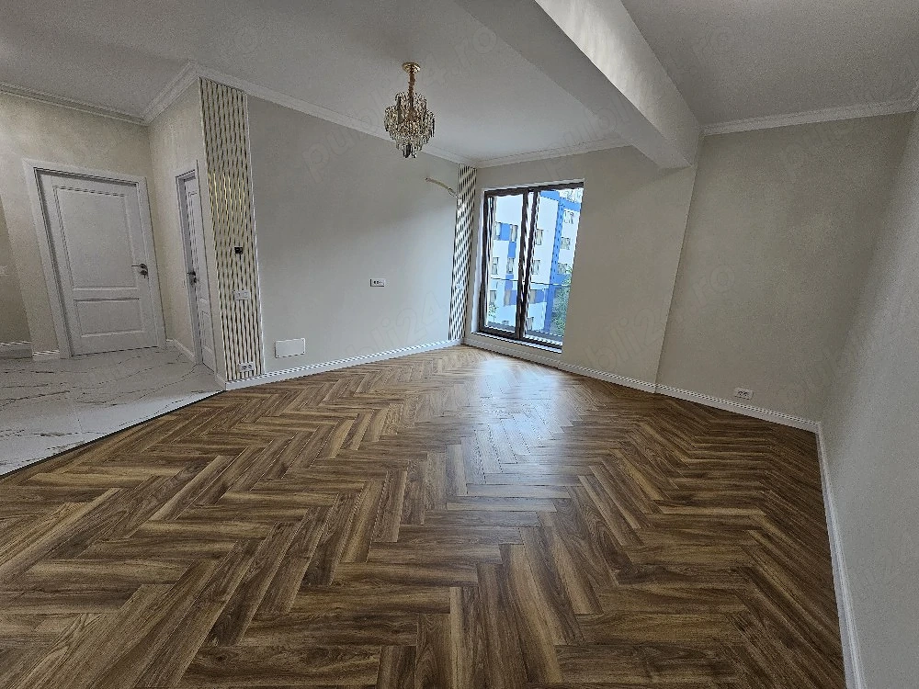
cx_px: 460
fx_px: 345
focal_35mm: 13
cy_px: 344
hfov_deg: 106.2
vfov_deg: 89.9
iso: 64
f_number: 2.2
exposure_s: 1/60.2
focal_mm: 2.2
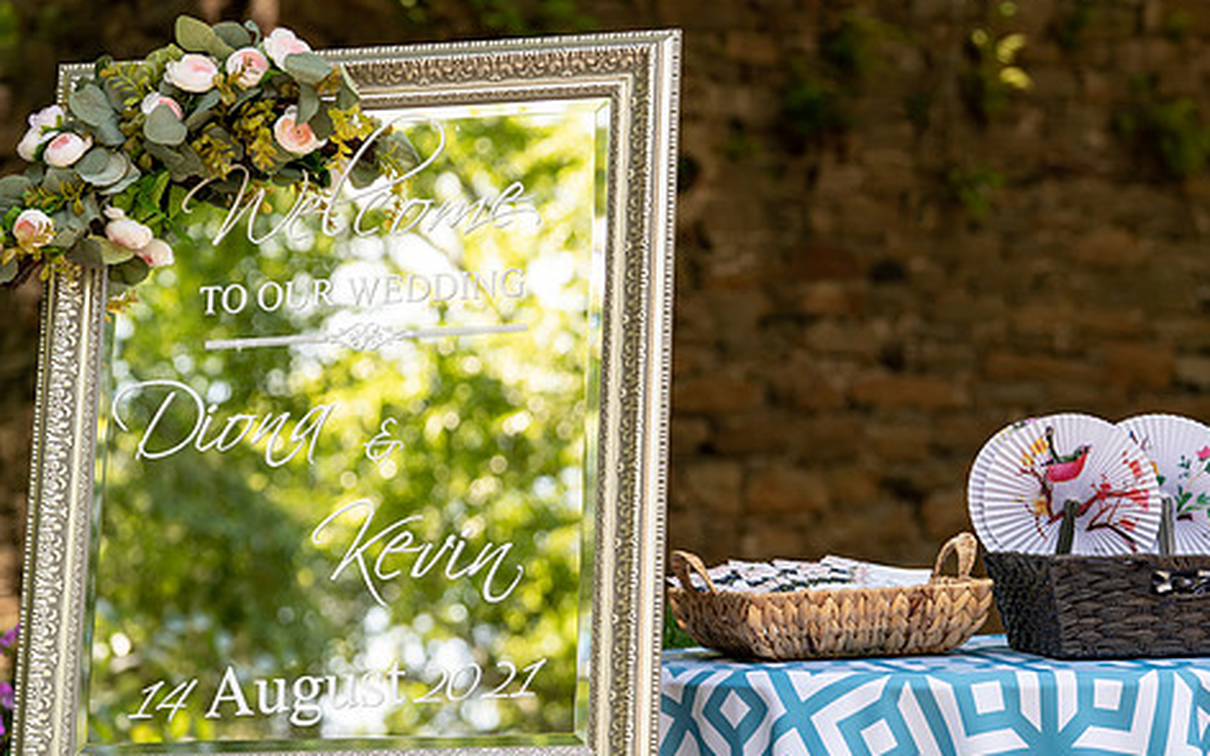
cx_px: 701
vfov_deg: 10.1
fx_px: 4287
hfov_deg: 16.1
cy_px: 416
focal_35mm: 130
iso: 100
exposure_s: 1/200
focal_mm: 101
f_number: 4
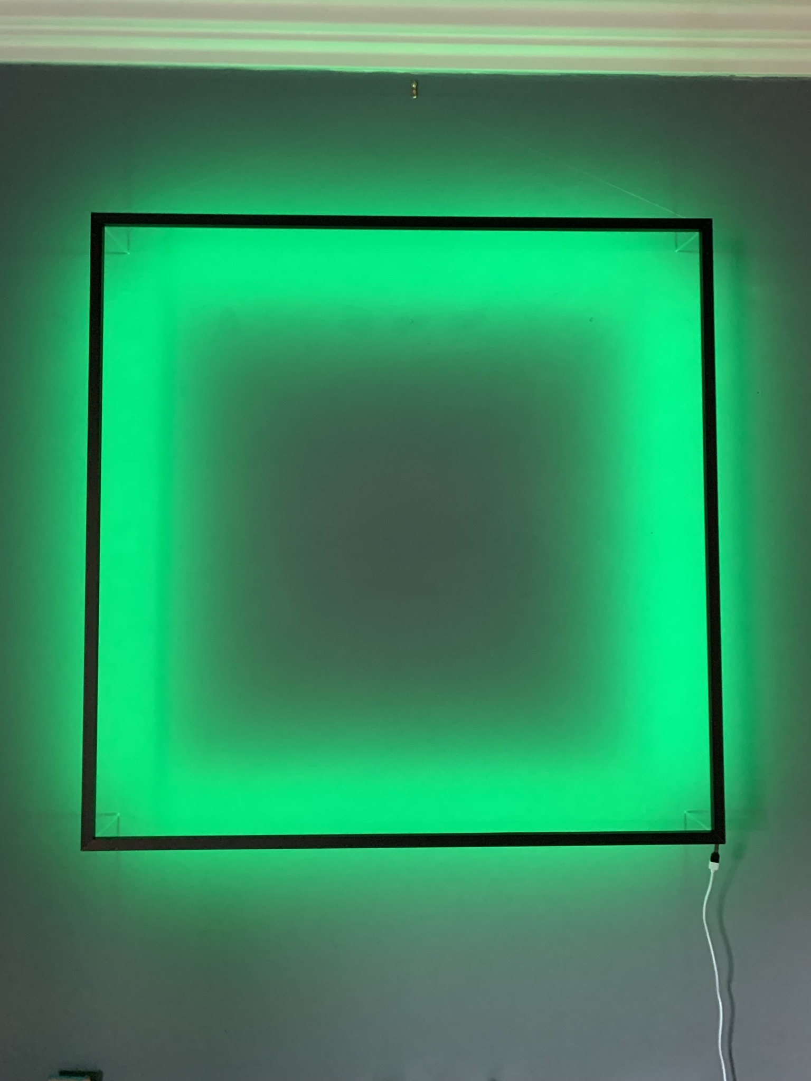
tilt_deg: +2.6
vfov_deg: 67.3
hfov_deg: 53.1
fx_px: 812
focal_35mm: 26
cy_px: 540
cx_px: 406
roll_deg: +0.3
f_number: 1.8
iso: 400
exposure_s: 1/40
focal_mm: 4.25
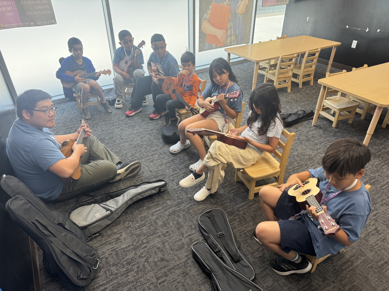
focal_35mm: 24
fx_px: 270
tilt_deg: -33.5
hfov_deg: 71.6
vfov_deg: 56.8
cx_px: 194
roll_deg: -0.1
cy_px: 146
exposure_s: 1/121
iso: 50
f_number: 1.78
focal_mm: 6.76
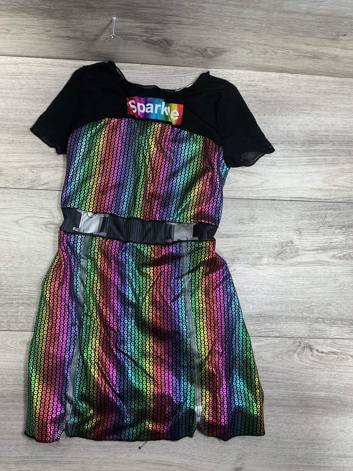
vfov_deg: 61.7
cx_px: 176
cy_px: 236
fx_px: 394
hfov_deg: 48.2
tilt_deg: -83.3
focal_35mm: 29
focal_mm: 3
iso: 64
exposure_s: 1/50
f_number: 1.8
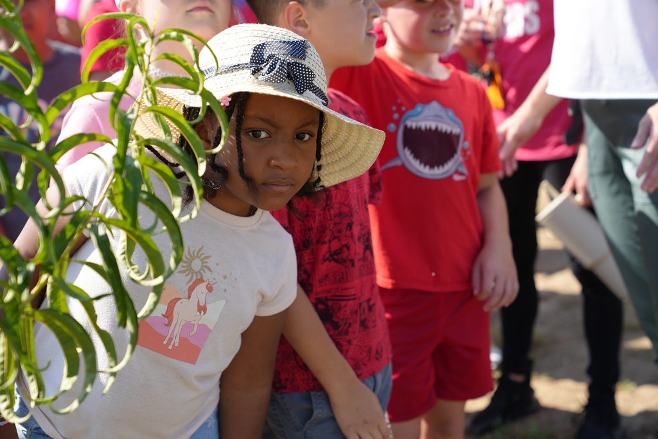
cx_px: 329
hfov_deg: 28.8
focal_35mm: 70
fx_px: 1280
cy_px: 220
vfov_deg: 19.5
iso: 100
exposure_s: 1/400
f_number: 4.5
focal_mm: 70
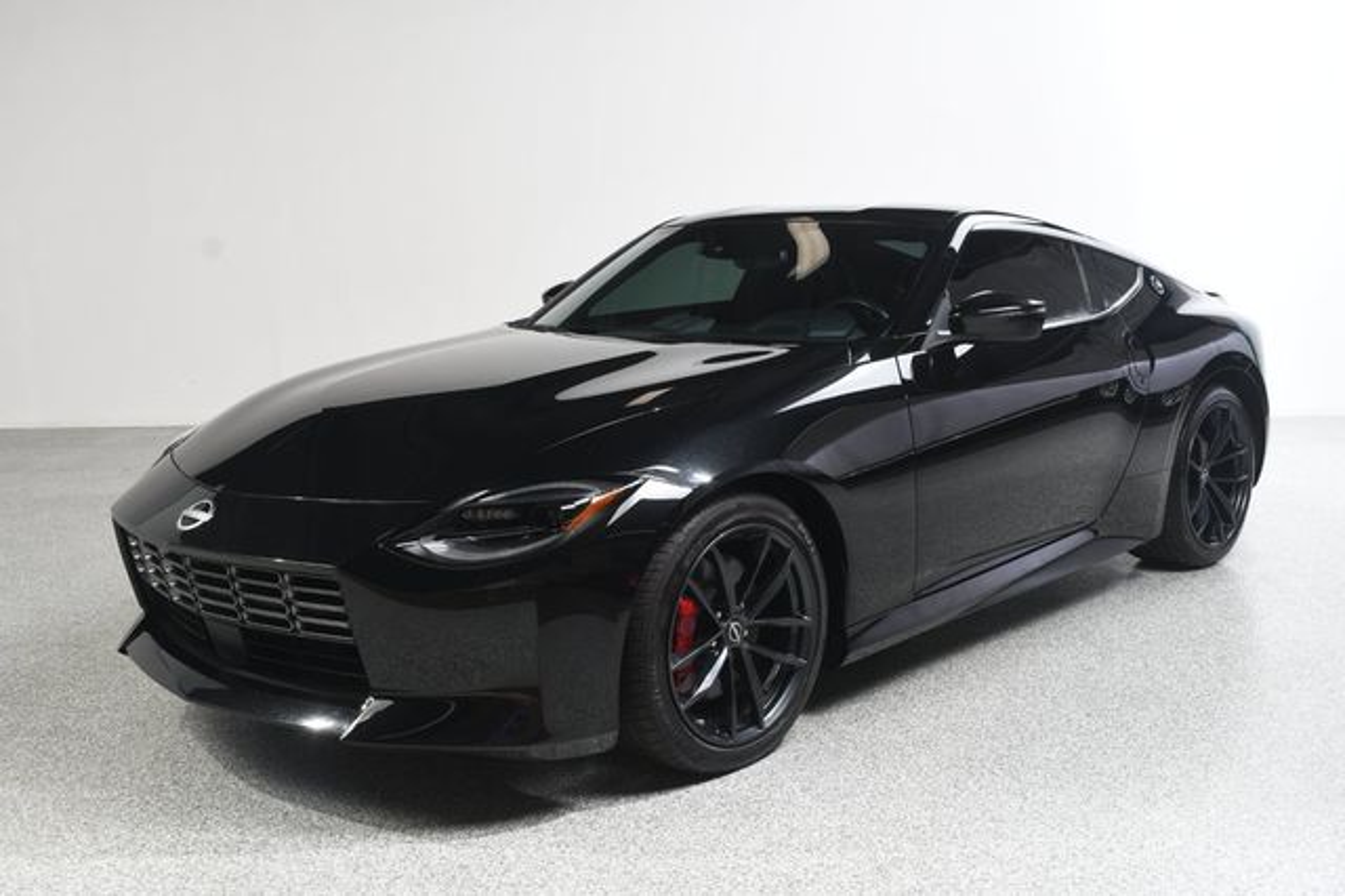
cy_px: 448
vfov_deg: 34.2
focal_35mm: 39
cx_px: 672
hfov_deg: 49.6
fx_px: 1456
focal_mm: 26
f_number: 7.1
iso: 100
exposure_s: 1/160
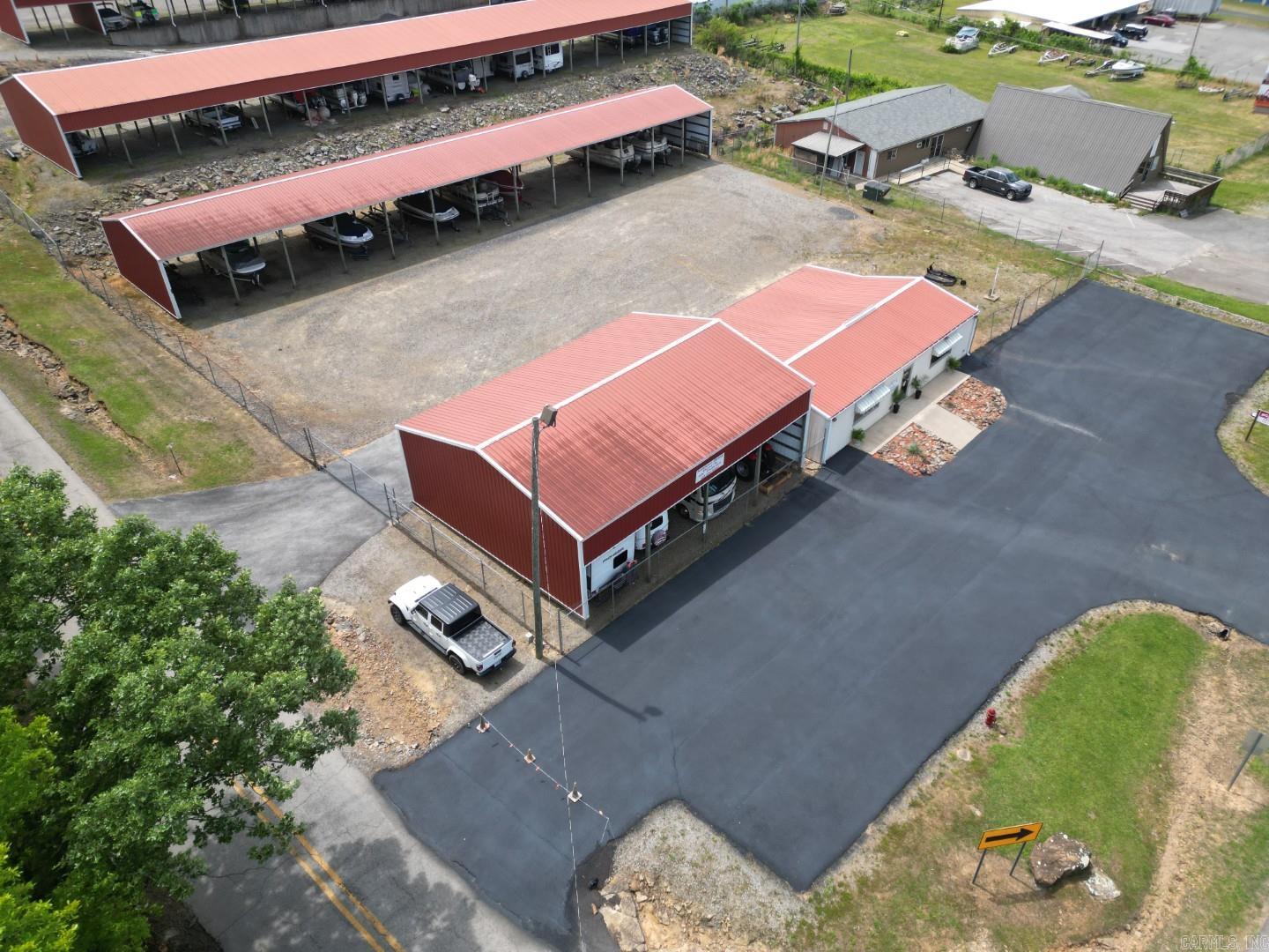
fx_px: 880
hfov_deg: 71.6
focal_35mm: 24
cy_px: 476
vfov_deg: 56.8
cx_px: 634
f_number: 1.7
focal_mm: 6.72
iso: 120
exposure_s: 1/1500
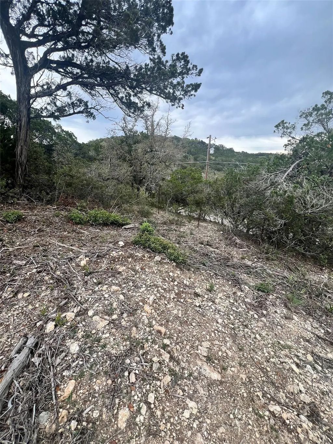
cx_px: 166
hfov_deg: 89.9
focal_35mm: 13
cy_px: 222
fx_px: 167
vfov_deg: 106.2
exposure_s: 1/99
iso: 32
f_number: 1.8
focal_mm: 1.57
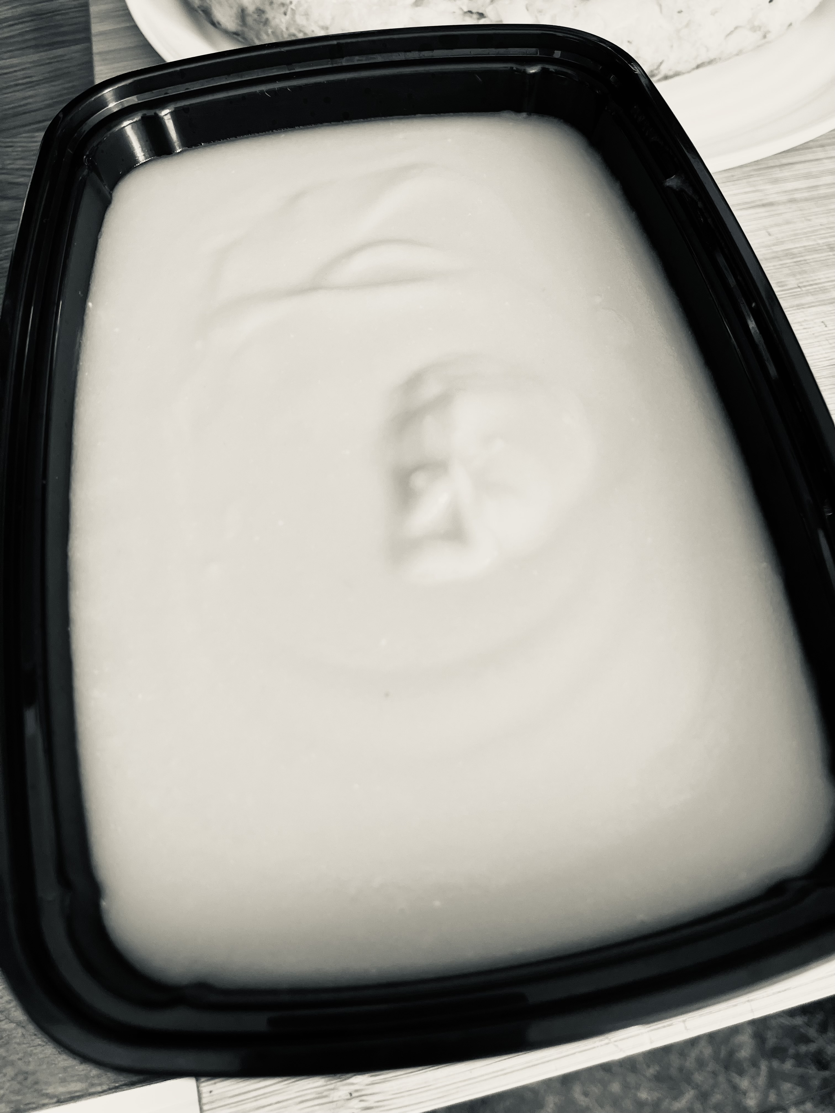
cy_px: 556
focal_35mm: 26
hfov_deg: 53.1
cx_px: 418
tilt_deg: -61.3
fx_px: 836
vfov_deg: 67.3
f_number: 1.6
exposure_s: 1/121
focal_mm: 5.1
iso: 125
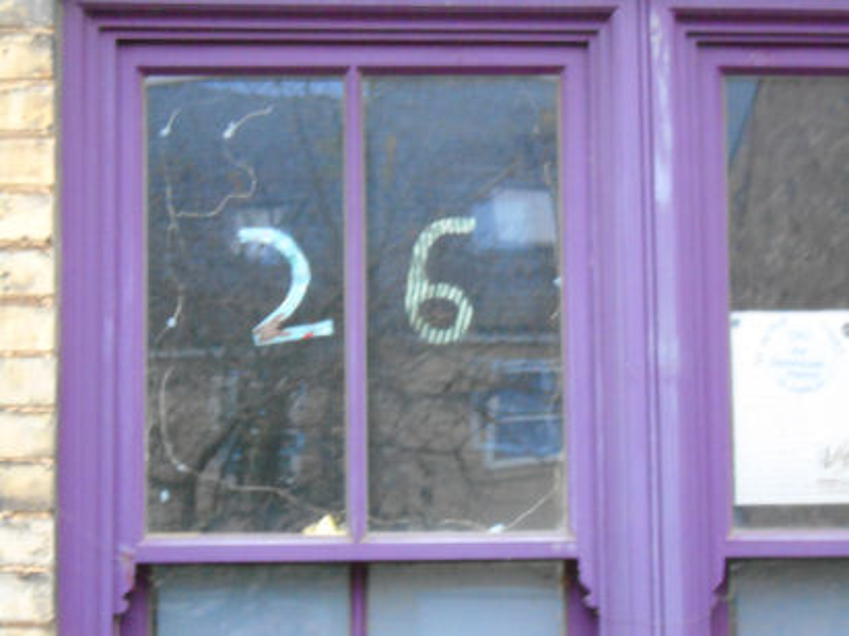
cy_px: 318
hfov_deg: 18.0
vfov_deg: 13.6
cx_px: 424
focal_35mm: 109
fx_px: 2673
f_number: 5.8
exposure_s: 1/30
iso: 800
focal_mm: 19.3
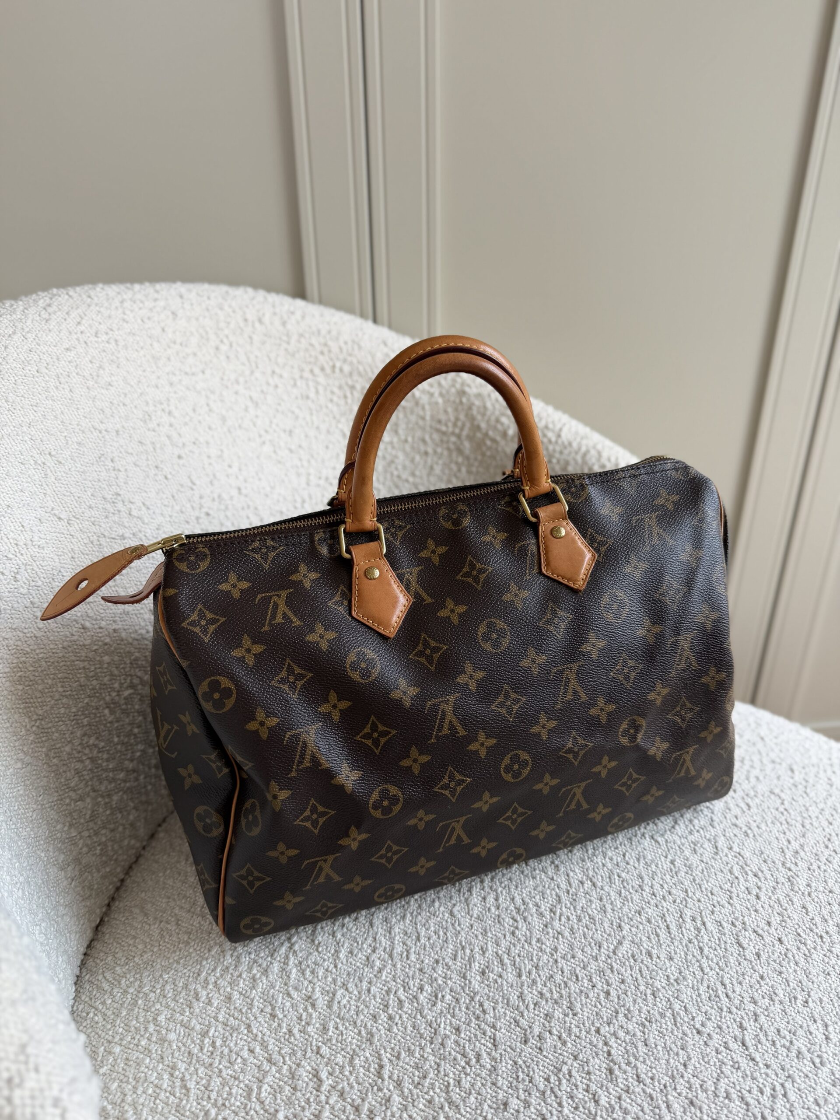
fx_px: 777
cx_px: 420
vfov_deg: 71.6
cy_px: 560
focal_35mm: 24
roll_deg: +0.2
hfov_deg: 56.8
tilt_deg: -28.4
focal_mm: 6.76
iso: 80
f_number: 1.78
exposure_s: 1/389
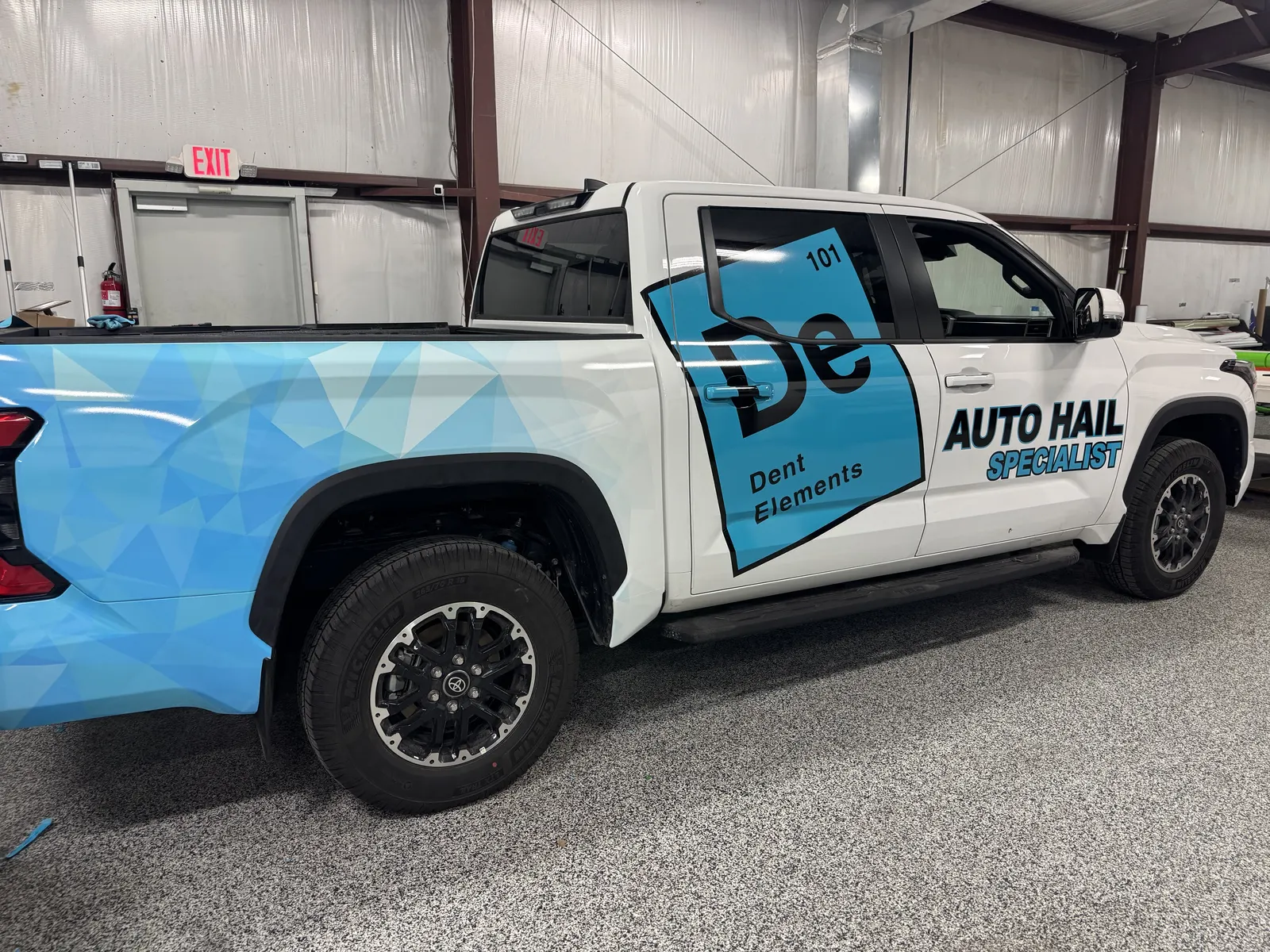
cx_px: 635
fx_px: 881
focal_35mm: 24
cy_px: 476
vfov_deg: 56.8
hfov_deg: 71.6
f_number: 1.78
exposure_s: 1/120
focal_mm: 6.76
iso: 200
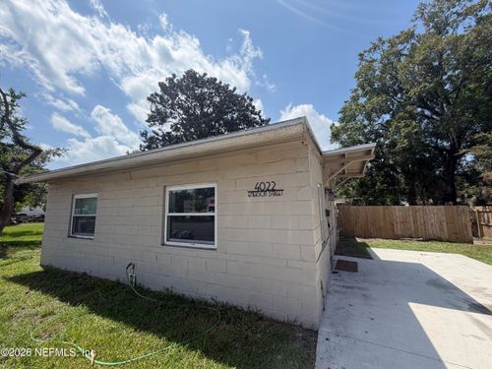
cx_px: 246
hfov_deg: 102.1
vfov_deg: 85.7
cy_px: 184
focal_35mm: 14
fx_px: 199
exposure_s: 1/955
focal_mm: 2.22
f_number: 2.2
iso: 25
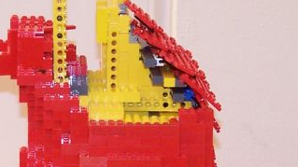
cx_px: 62
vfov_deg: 7.2
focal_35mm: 168
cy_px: 196
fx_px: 1327
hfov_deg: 12.8
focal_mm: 8
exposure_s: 1/3
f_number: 3
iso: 140
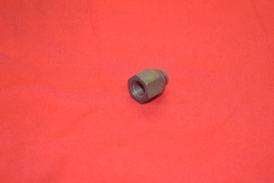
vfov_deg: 16.6
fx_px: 628
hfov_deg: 24.6
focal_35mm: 82
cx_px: 137
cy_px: 92
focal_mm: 55
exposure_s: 1/40
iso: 800
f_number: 5.6
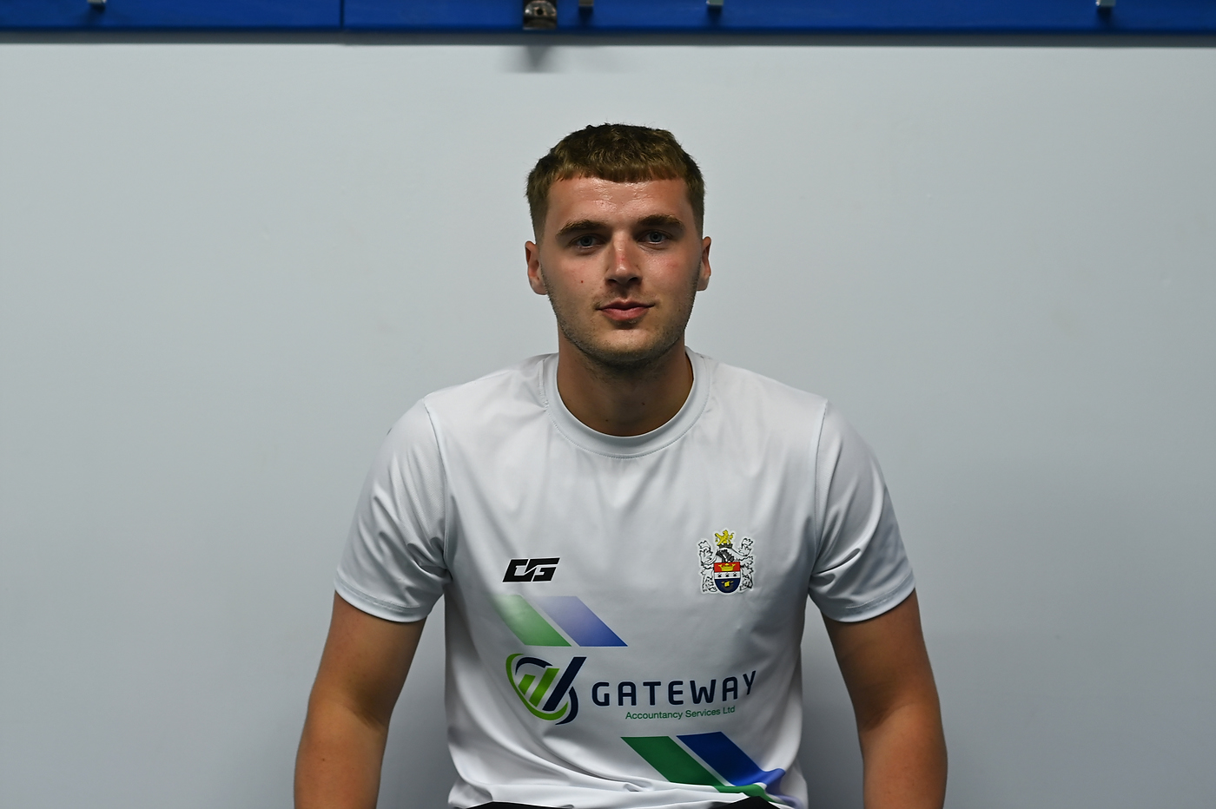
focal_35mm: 85
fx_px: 2870
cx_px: 608
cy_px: 404
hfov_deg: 23.9
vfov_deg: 16.1
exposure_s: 1/100
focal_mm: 85
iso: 320
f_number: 2.8
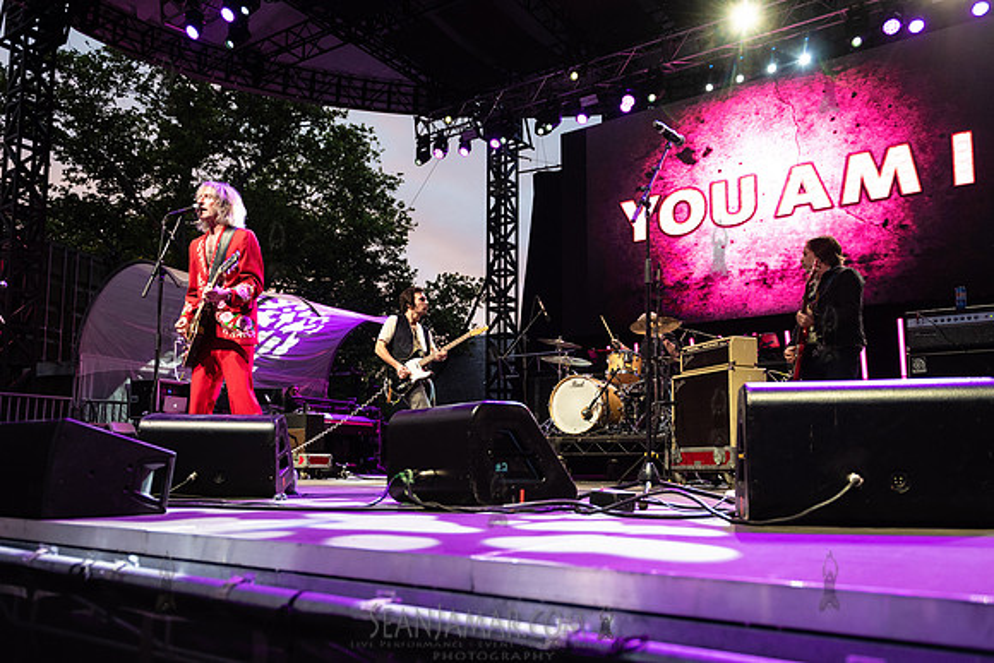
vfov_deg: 46.5
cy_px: 384
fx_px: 768
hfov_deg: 65.8
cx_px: 491
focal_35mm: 28
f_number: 3.2
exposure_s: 1/400
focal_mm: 24
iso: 1600
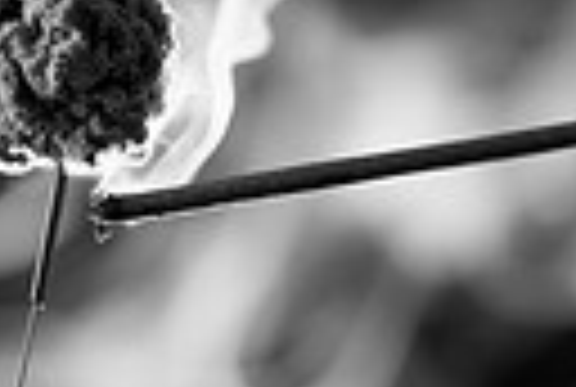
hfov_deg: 4.3
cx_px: -616
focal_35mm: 474
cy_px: 214
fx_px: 7602
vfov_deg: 2.9
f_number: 5
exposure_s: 1/200
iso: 800
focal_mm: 105
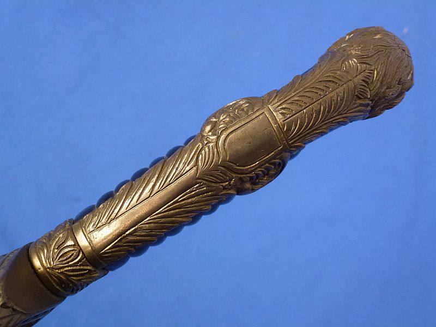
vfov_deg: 32.2
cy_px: 164
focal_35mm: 45
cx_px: 218
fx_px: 567
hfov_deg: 42.1
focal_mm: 8
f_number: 4
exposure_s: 1/80
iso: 250
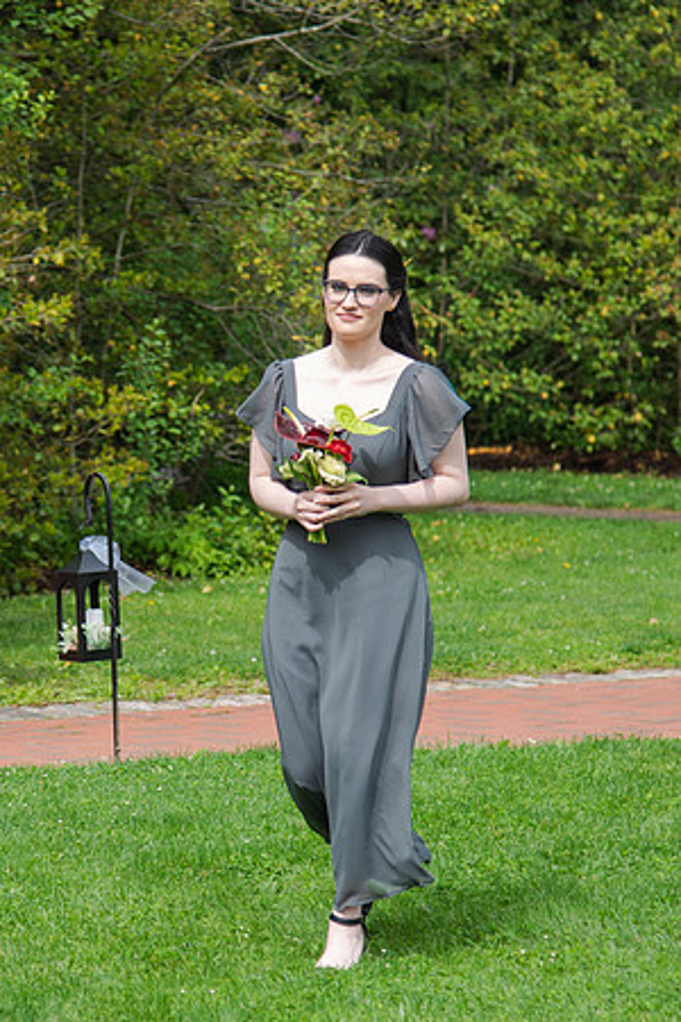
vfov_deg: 12.4
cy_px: 510
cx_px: 112
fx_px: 4694
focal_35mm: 165
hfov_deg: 8.3
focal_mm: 86
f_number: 4
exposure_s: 1/400
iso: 100
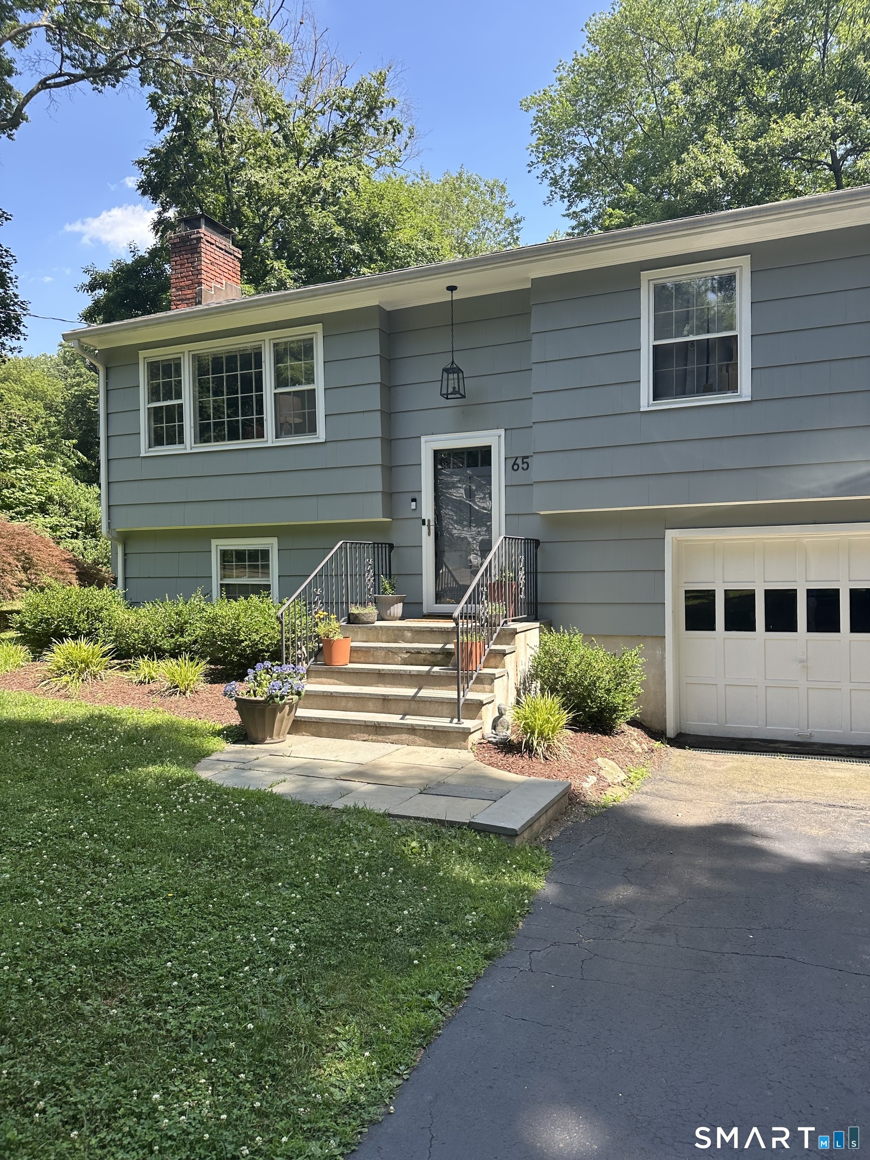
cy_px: 580
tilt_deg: -0.2
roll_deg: +0.4
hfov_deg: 56.8
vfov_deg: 71.6
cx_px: 435
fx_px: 804
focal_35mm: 24
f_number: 1.78
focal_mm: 6.86
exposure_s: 1/879
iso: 80
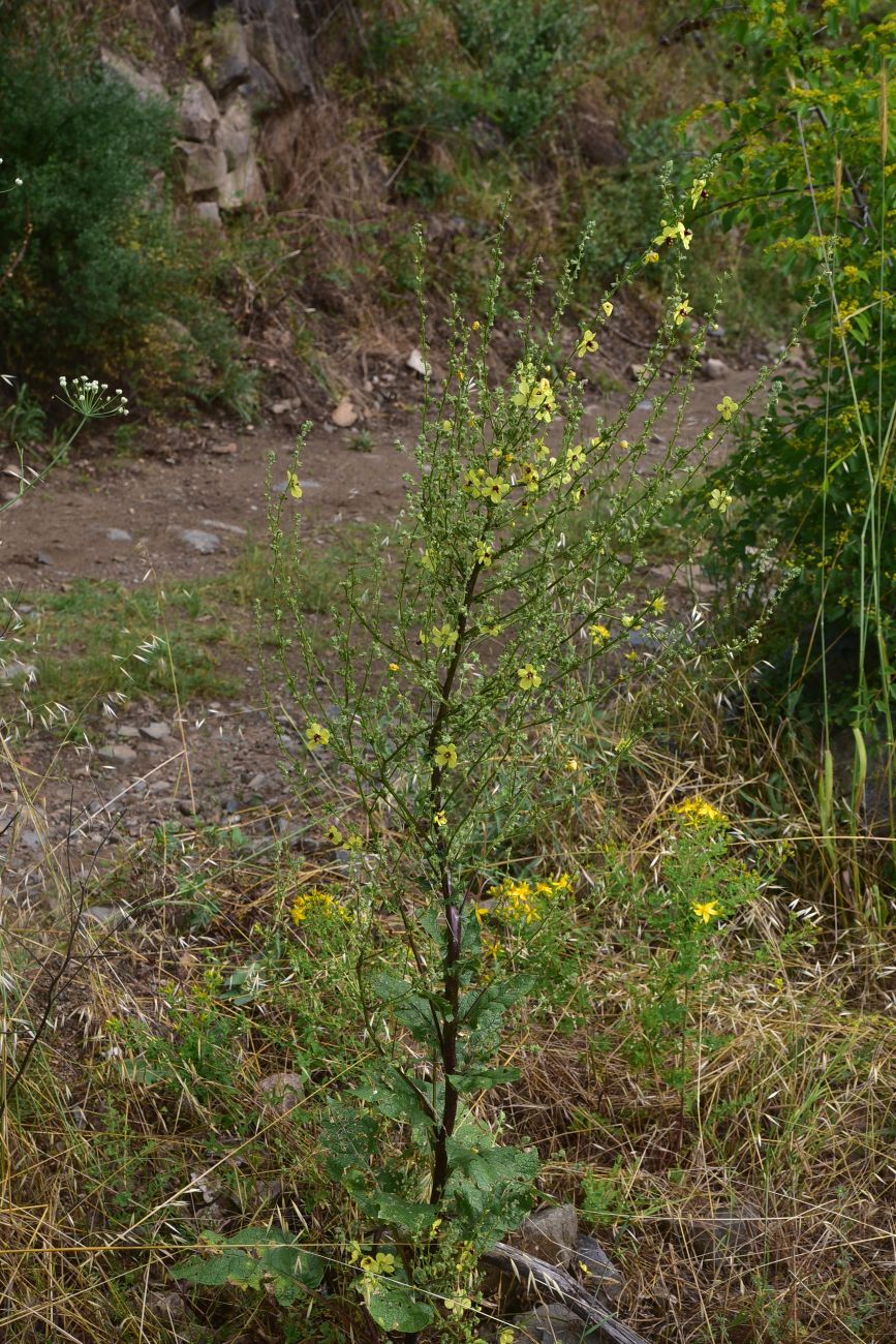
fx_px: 1866
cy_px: 672
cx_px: 448
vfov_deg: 39.6
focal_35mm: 50
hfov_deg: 27.0
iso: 320
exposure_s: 1/125
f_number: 11
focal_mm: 50
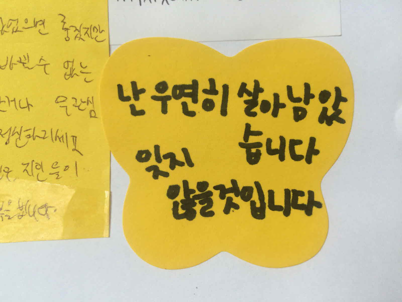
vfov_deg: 48.2
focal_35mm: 29
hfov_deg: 61.7
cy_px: 151
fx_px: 337
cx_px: 201
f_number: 2.2
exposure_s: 1/100
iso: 50
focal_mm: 4.15
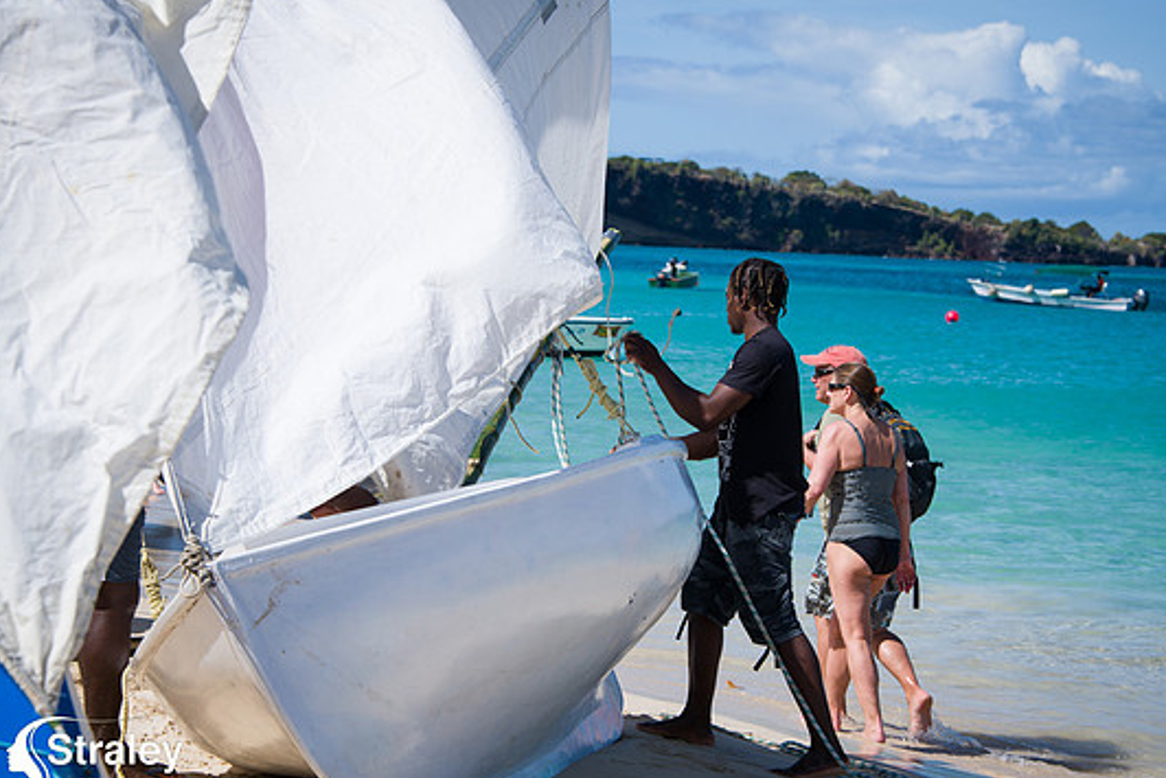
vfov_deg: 12.6
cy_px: 391
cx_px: 622
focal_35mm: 109
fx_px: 3531
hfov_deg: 18.7
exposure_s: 1/320
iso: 64
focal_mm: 100
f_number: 8
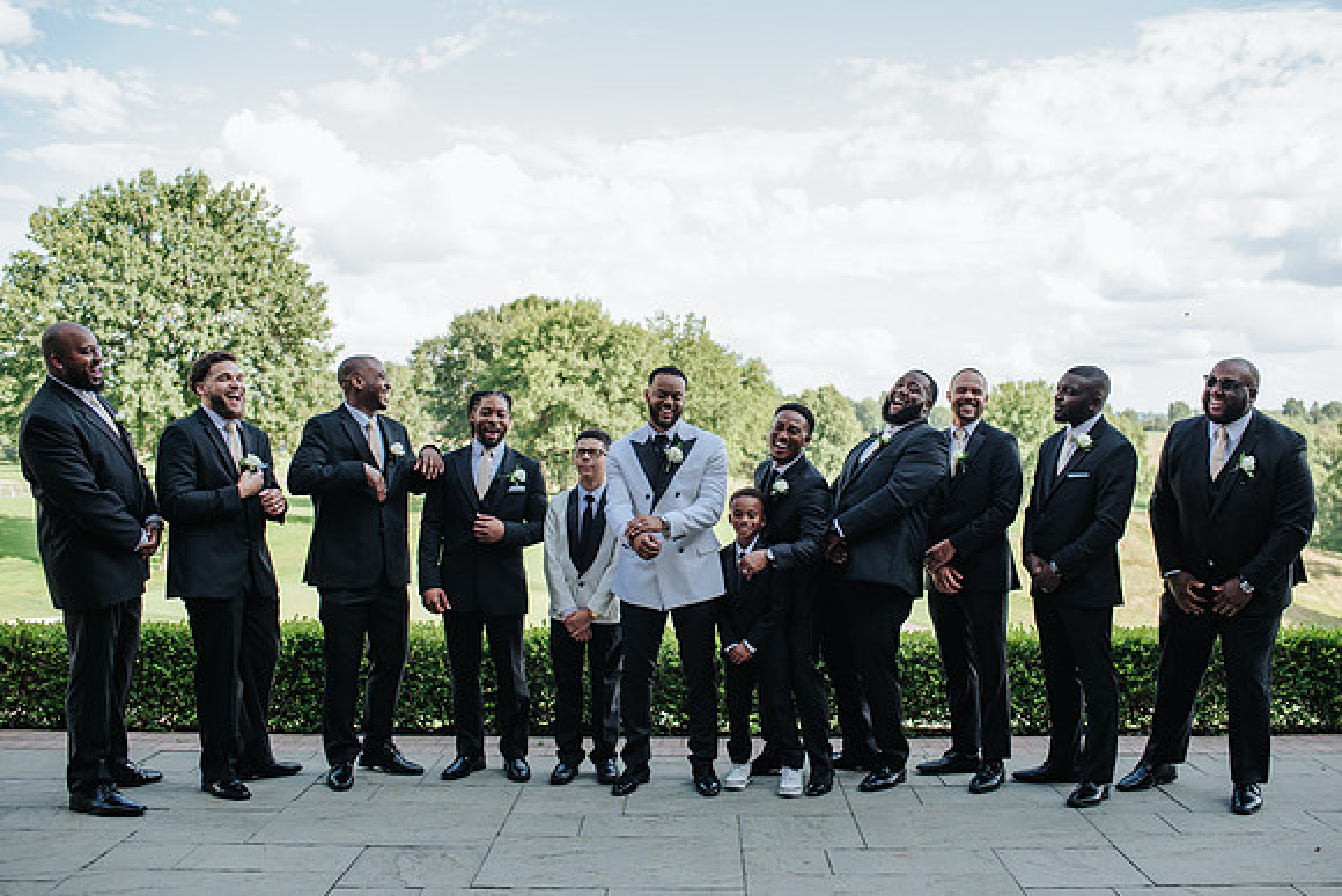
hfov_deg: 52.3
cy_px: 457
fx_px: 1368
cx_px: 695
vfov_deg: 36.3
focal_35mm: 37
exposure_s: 1/320
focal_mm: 35
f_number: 2.8
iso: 100
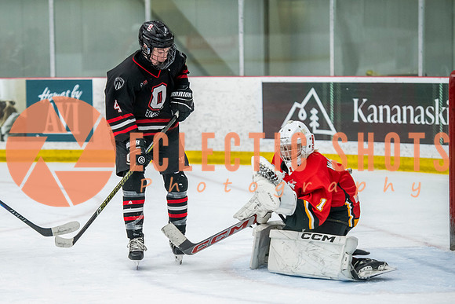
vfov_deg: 8.2
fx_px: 2109
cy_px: 172
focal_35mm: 167
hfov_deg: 12.3
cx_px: 170
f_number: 3.2
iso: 2000
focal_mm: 125
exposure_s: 1/640
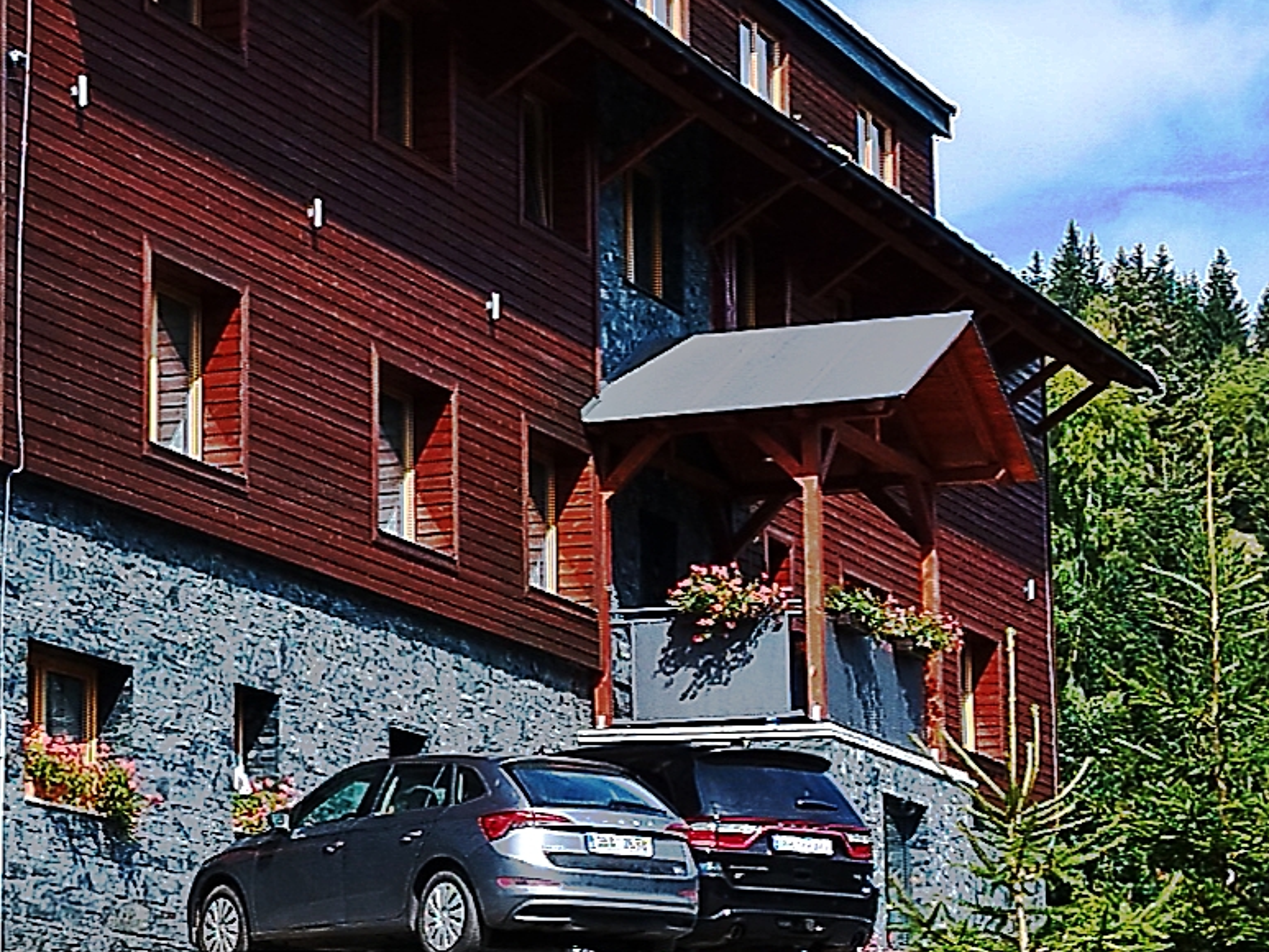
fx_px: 3813
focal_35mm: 104
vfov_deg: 13.9
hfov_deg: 17.7
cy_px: -96
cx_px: -359
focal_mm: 5.95
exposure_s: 1/679
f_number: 1.89
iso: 50
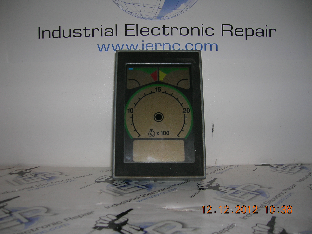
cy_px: 117
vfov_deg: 41.7
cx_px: 156
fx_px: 306
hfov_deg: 54.0
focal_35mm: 34
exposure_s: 1/60.1
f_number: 2.9
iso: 50
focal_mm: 5.7
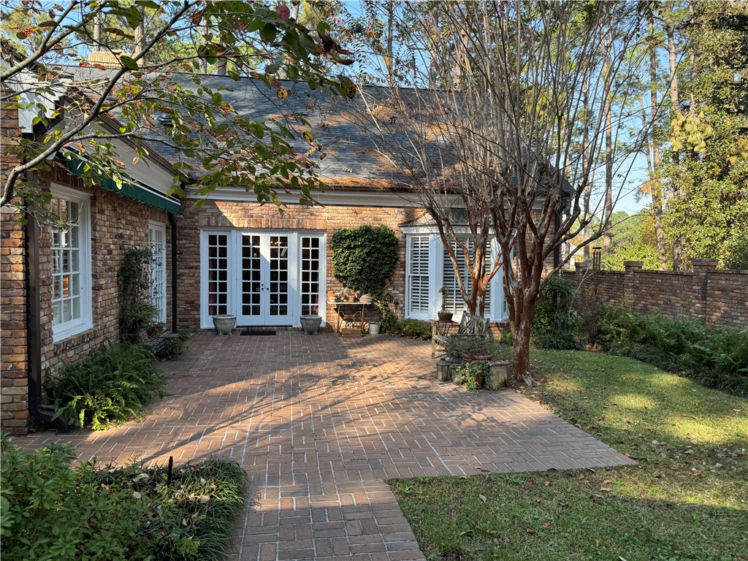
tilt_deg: -3.5
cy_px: 280
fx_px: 519
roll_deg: -0.9
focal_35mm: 24
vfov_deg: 56.8
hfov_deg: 71.6
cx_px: 374
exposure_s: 1/567
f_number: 1.78
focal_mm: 6.76
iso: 80
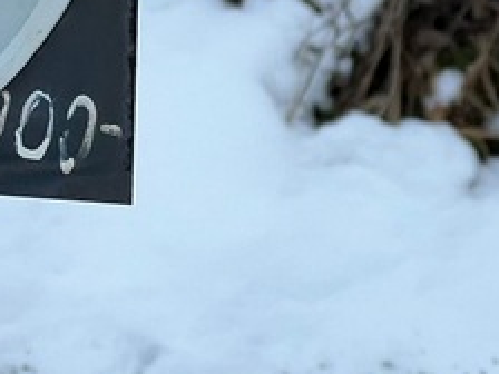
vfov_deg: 5.3
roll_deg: +1.8
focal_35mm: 275
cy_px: -243
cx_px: -205
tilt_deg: -22.5
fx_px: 3964
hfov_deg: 7.1
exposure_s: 1/88
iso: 200
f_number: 2.8
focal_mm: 9
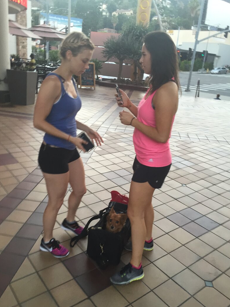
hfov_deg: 46.8
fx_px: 266
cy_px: 158
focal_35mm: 30
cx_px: 116
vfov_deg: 60.0
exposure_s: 1/30
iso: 64
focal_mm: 4.15
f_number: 2.2
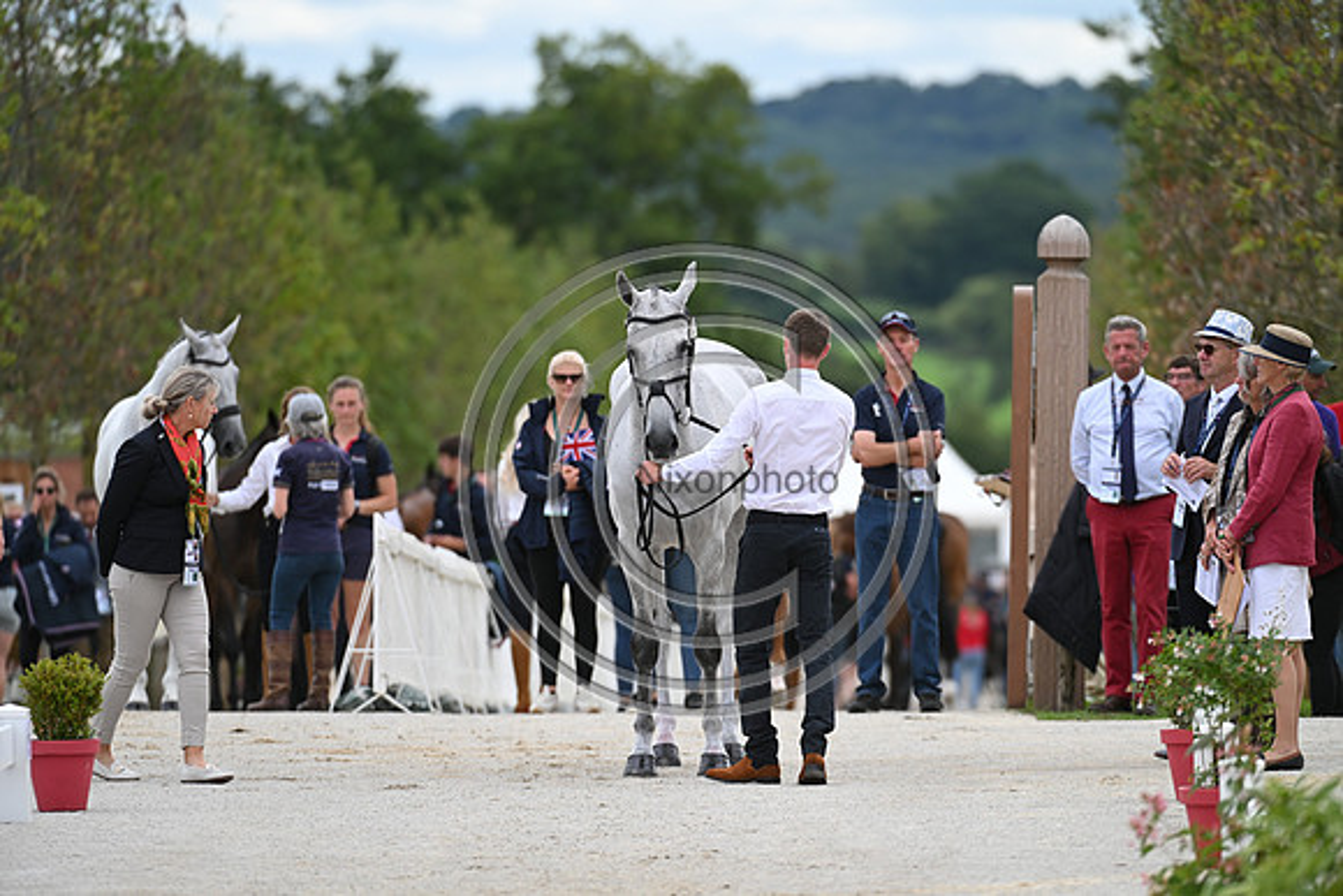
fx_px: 14925
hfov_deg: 5.2
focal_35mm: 400
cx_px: 672
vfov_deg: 3.4
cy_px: 448
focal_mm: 400
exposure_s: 1/1600
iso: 500
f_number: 5.6
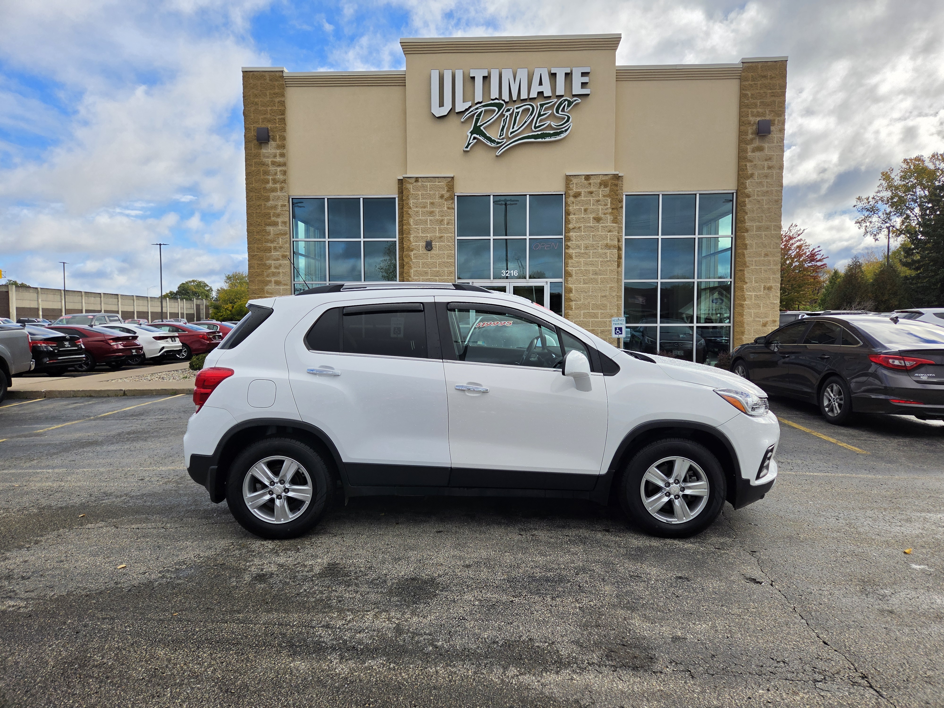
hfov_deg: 73.9
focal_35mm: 23
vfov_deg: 58.9
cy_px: 354
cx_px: 472
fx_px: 627
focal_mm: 5.4
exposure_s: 1/7887
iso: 80
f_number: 1.8
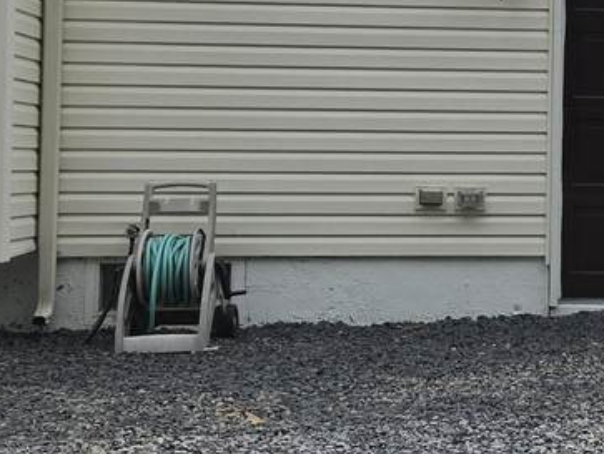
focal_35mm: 81
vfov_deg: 18.1
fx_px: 1415
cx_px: 616
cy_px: 98
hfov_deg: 23.0
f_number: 1.8
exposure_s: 1/4663
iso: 80
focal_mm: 5.4
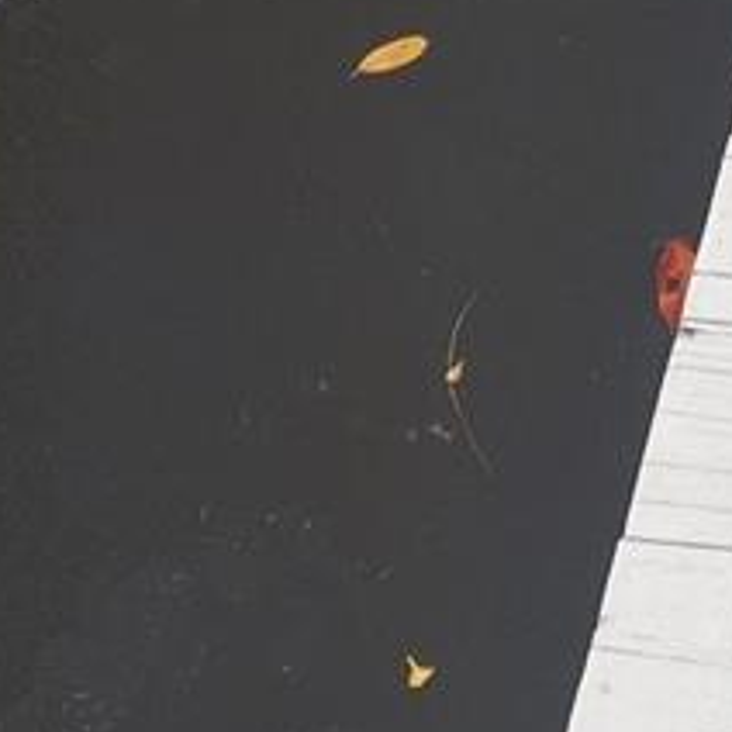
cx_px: 953
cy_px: -411
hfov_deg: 13.0
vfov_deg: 12.7
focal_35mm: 130
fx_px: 3110
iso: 50
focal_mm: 5.58
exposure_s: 1/3333
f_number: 1.8
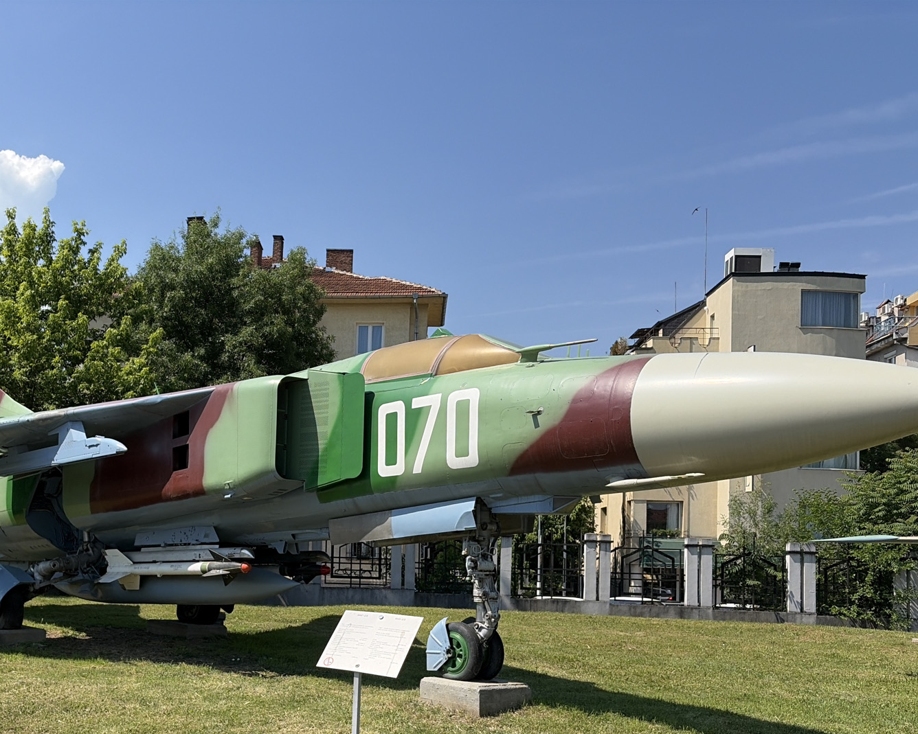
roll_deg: -1.8
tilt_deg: +2.7
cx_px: 285
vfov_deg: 38.5
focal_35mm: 38
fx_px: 1033
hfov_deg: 46.9
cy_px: 514
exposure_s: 1/4329
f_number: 1.6
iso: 64
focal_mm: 5.96
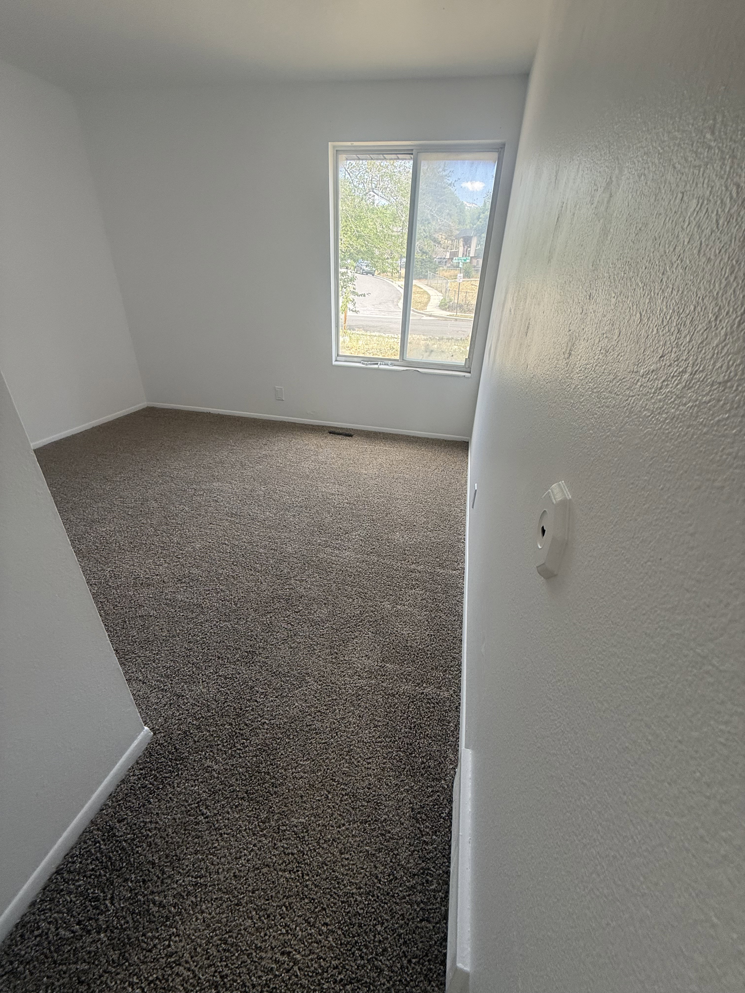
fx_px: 402
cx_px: 372
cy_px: 496
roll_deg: -2.5
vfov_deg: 102.1
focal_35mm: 14
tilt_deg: -27.7
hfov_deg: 85.7
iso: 100
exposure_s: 1/99
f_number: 2.2
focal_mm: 2.22
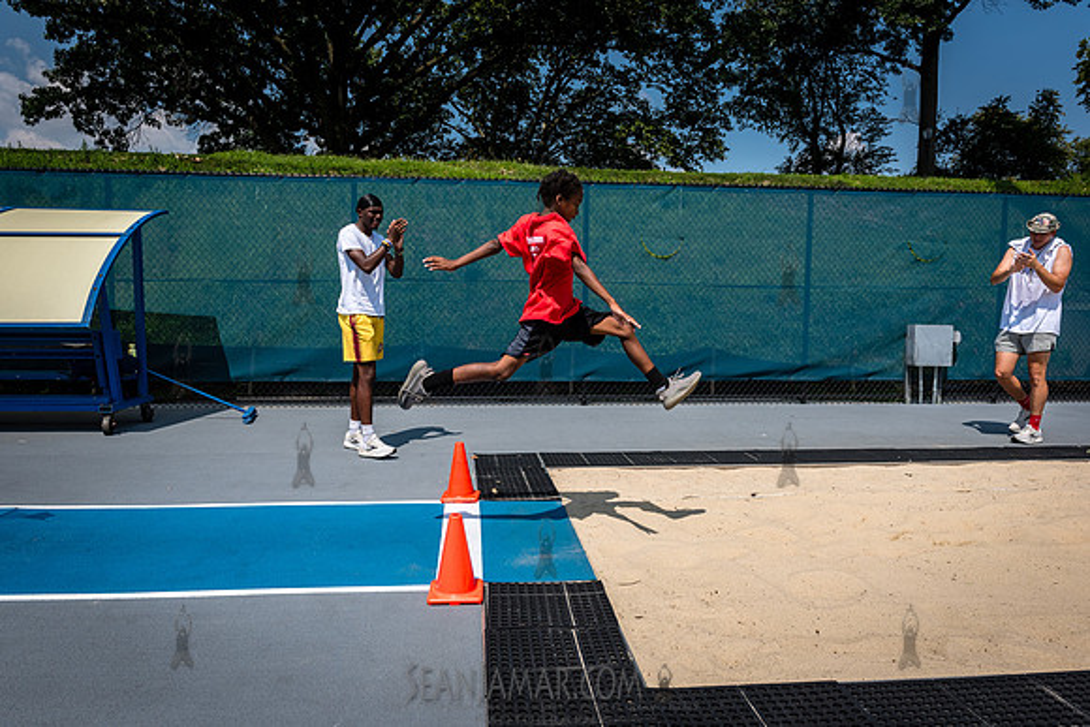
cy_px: 363
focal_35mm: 26
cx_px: 544
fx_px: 791
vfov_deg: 49.4
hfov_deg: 69.1
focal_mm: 26
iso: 400
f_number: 5.6
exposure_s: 1/2500
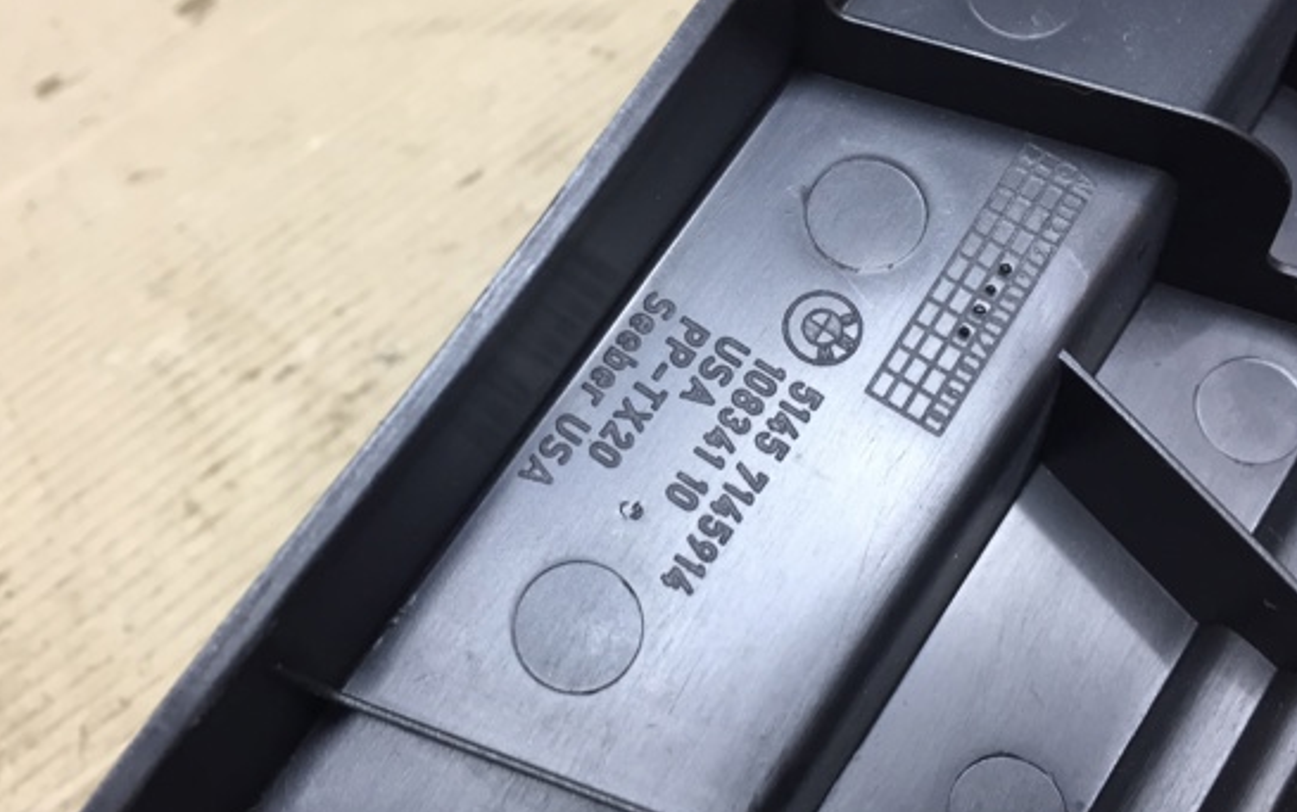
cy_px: 389
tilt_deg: -47.0
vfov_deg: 35.4
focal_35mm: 36
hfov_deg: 54.0
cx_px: 629
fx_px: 1273
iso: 100
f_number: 2.2
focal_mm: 4.15
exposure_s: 1/33
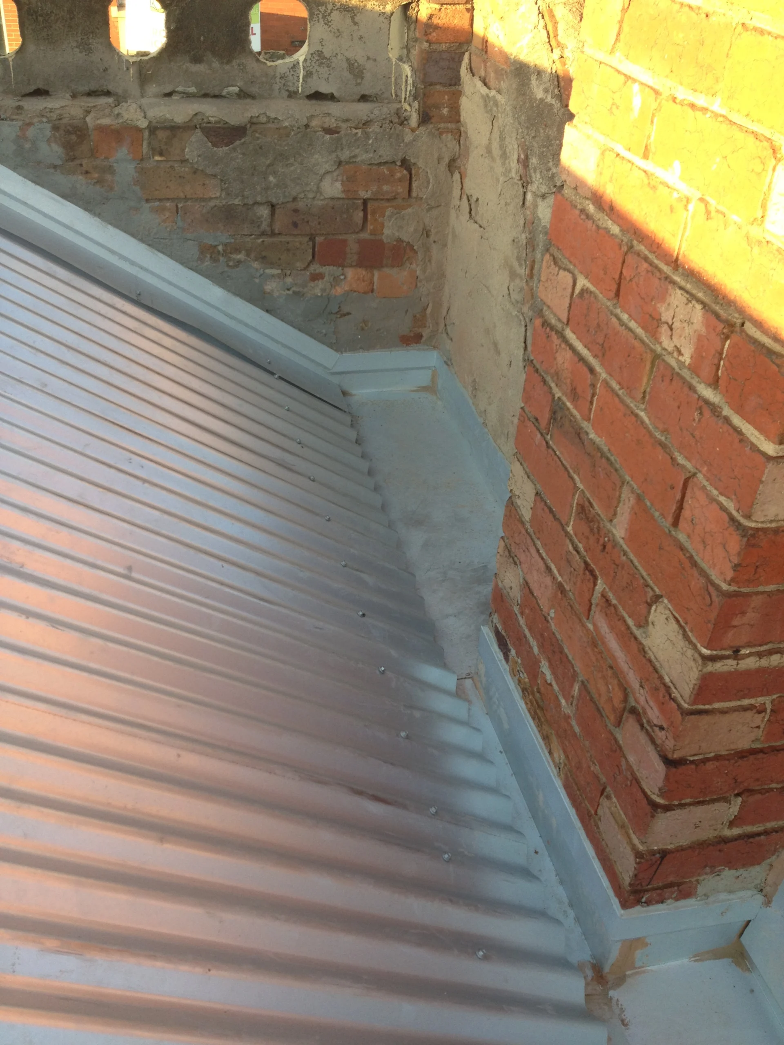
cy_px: 522
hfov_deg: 40.7
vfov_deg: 52.6
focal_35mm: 35
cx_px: 392
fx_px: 1057
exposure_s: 1/143
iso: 64
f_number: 2.4
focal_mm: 4.28
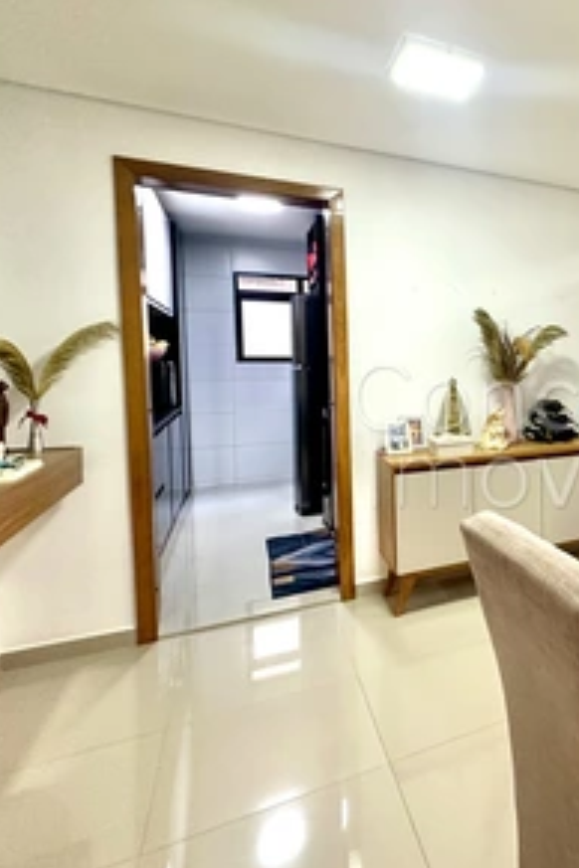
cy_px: 391
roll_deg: +0.5
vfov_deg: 73.5
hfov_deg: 42.7
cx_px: 624
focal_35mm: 24
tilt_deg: -2.6
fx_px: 579
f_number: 2.2
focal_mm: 2.22
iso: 250
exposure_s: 1/60
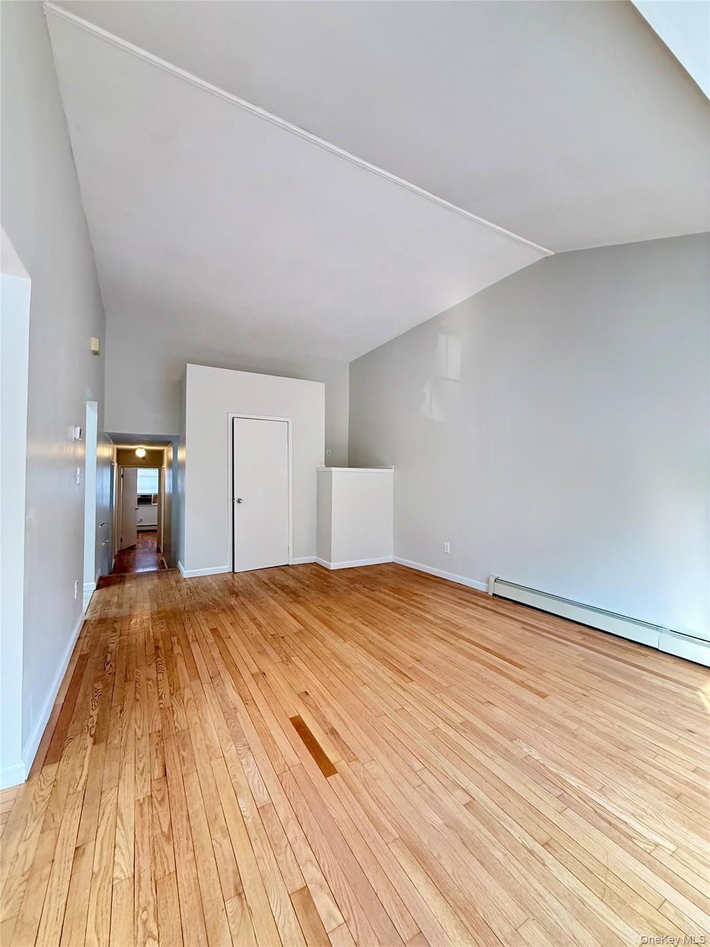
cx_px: 355
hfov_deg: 85.7
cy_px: 474
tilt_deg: +1.9
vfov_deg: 102.1
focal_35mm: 14
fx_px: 383
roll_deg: -1.1
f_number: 2.2
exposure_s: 1/60
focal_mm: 2.22
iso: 320
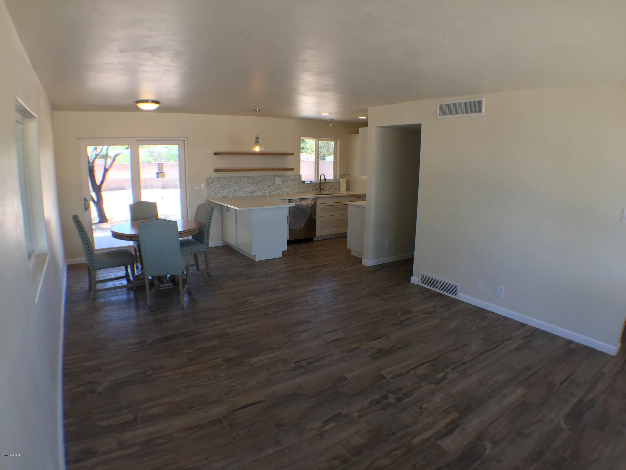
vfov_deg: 48.2
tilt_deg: -12.3
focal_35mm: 29
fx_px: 524
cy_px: 235
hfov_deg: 61.7
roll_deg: -1.2
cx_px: 313
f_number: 2.2
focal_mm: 4.15
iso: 40
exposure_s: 1/60
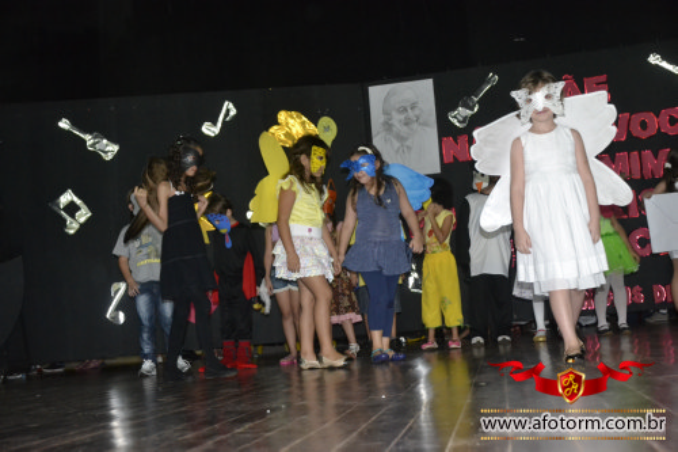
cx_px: 339
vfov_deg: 28.1
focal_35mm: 48
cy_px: 226
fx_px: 904
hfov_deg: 41.1
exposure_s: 1/60
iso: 3200
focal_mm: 32
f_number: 4.2
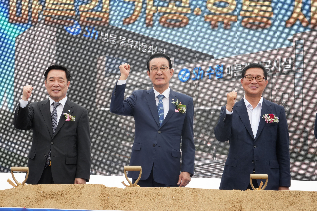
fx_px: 1057
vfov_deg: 11.4
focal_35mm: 120
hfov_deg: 17.1
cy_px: 106
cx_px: 158
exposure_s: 1/160
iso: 1250
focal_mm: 120
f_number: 20
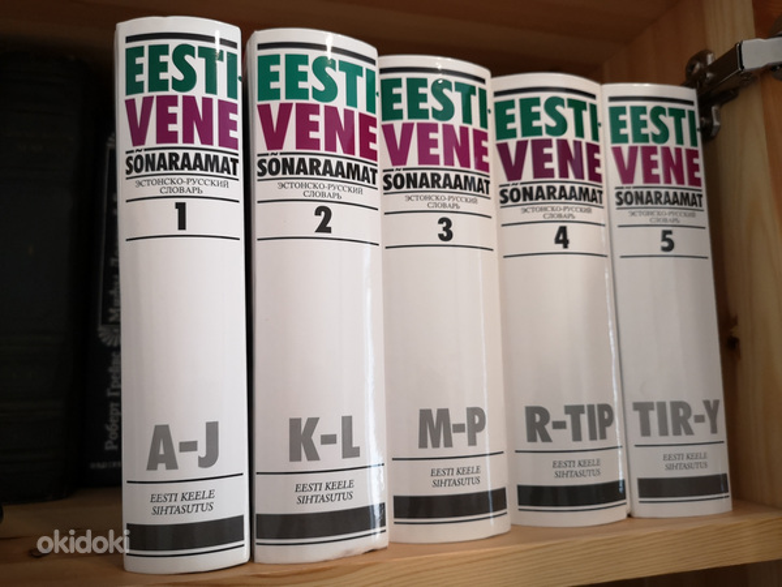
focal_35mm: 27
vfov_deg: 51.4
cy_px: 294
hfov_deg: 65.3
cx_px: 391
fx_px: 610
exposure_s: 1/100
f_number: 1.8
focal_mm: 5.58
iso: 640
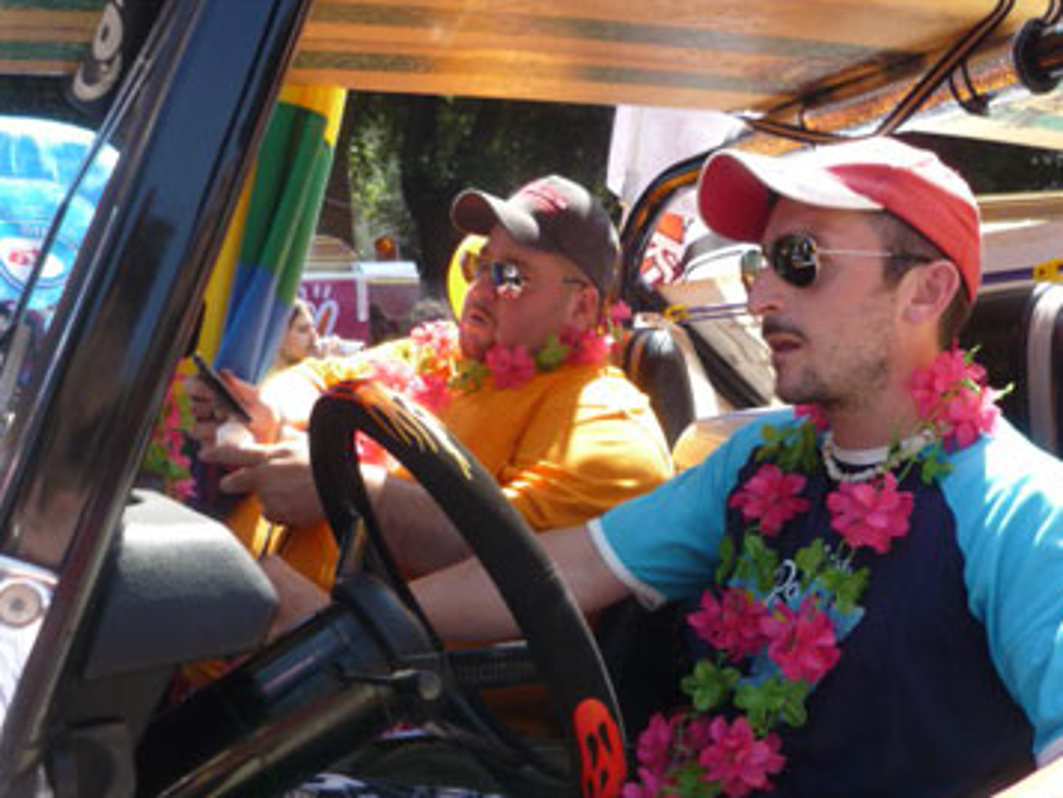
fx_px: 1137
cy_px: 435
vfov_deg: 38.7
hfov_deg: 50.1
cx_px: 578
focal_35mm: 37
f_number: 2.8
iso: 100
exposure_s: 1/320
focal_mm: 5.5
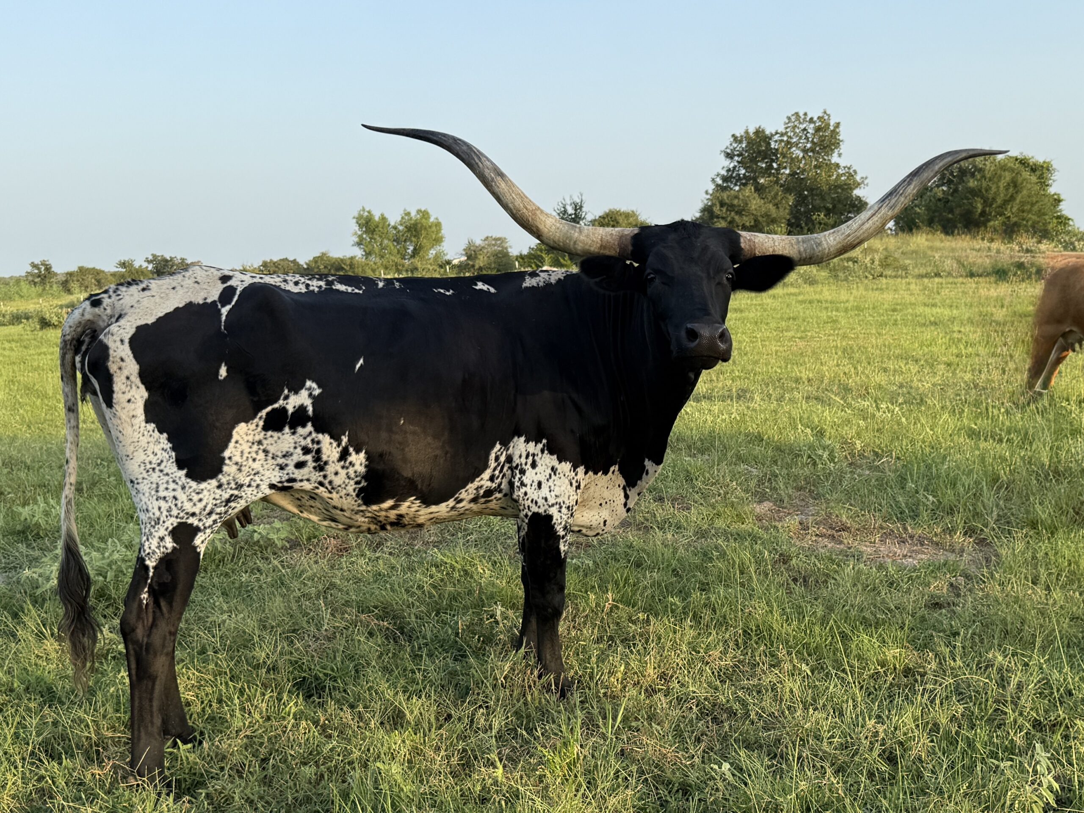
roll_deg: +1.9
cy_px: 406
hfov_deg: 71.6
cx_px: 542
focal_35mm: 24
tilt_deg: -8.7
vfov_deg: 56.8
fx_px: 752
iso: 80
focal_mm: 6.76
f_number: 1.78
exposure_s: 1/1005
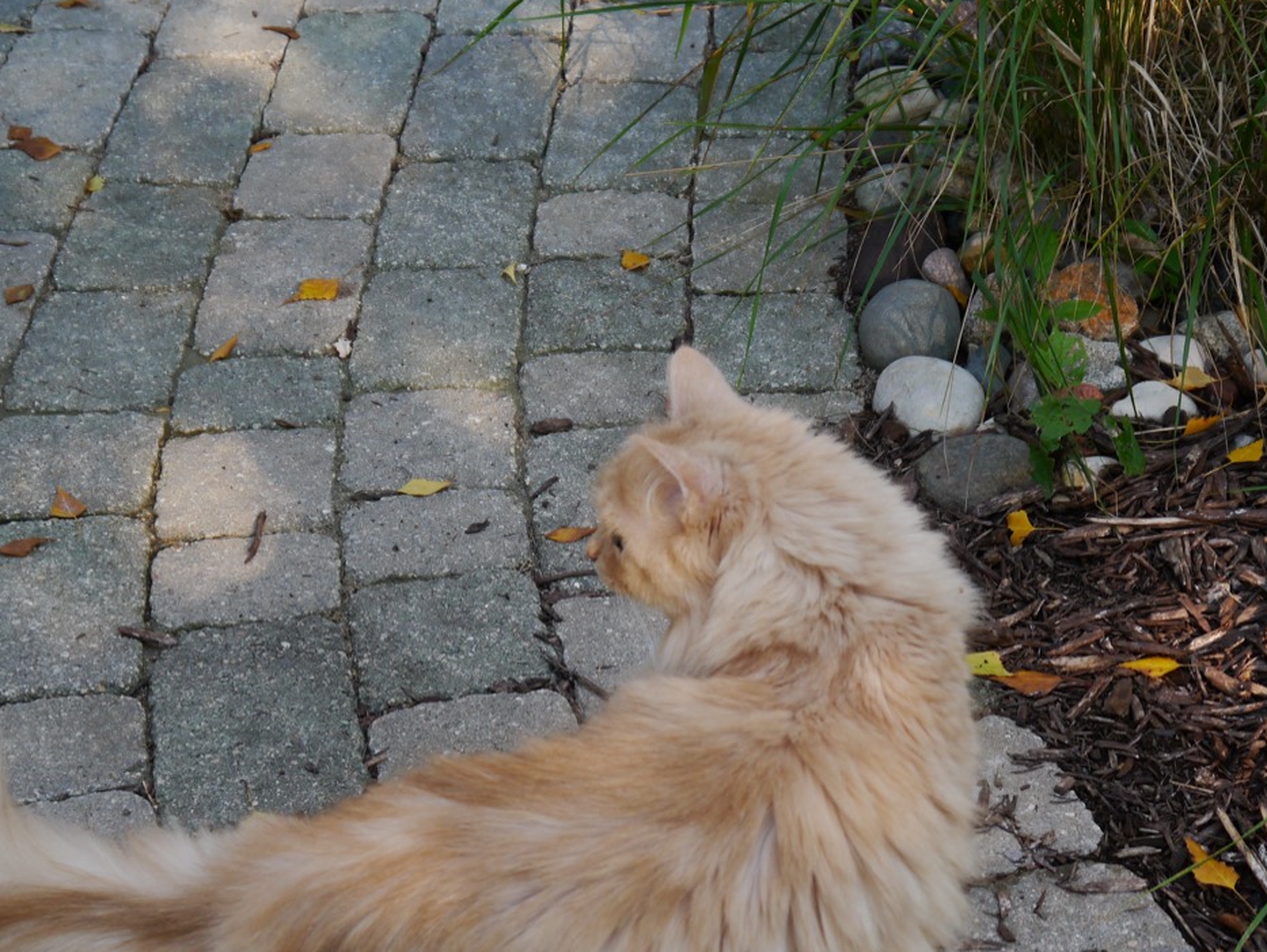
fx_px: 2747
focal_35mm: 75
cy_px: 651
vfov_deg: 19.6
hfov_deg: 26.0
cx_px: 691
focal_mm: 25
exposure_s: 1/100
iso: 160
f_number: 5
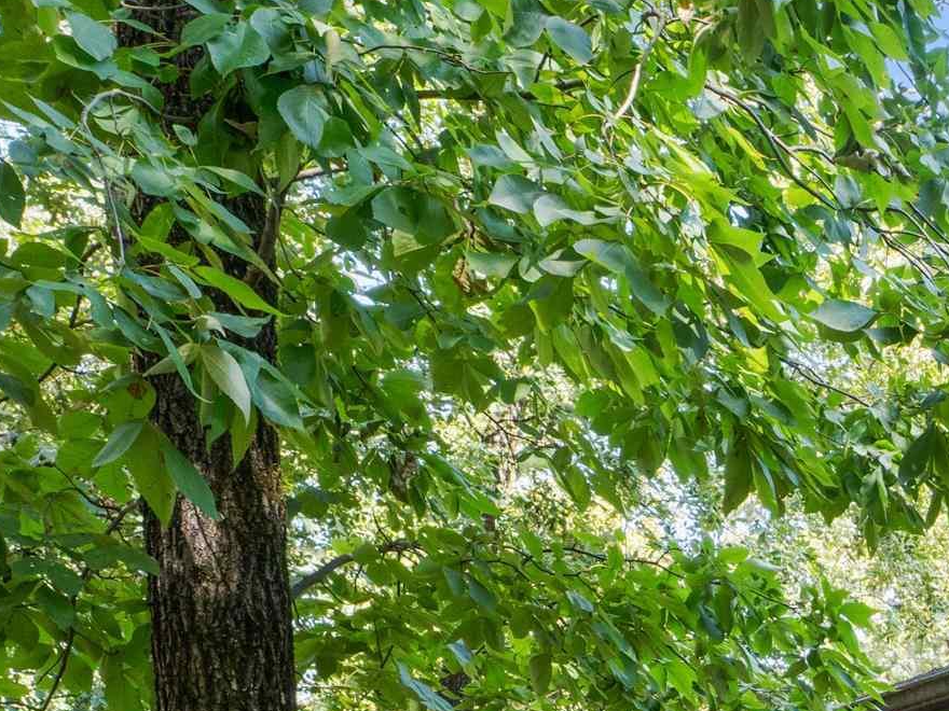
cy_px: 993
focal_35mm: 59
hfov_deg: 28.1
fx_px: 1631
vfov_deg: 21.5
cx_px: 1156
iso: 320
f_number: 8
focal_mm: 12.1
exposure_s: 1/6
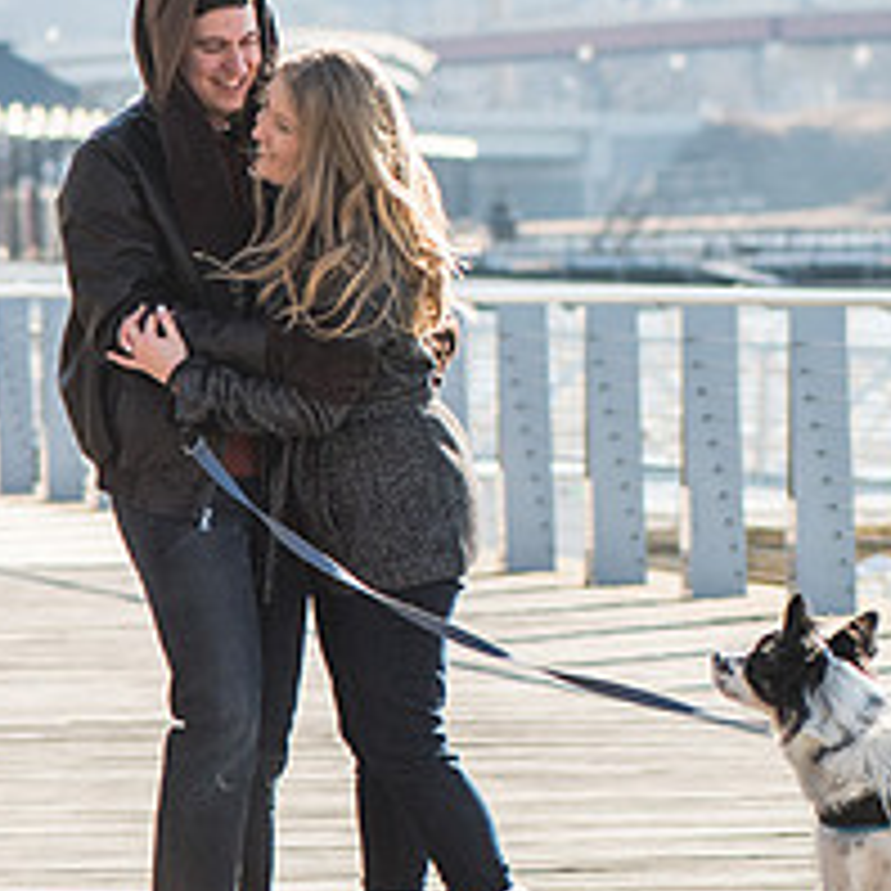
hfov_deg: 4.3
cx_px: 1226
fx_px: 11940
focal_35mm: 410
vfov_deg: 4.3
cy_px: 194
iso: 100
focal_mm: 105
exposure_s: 1/2500
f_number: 2.8
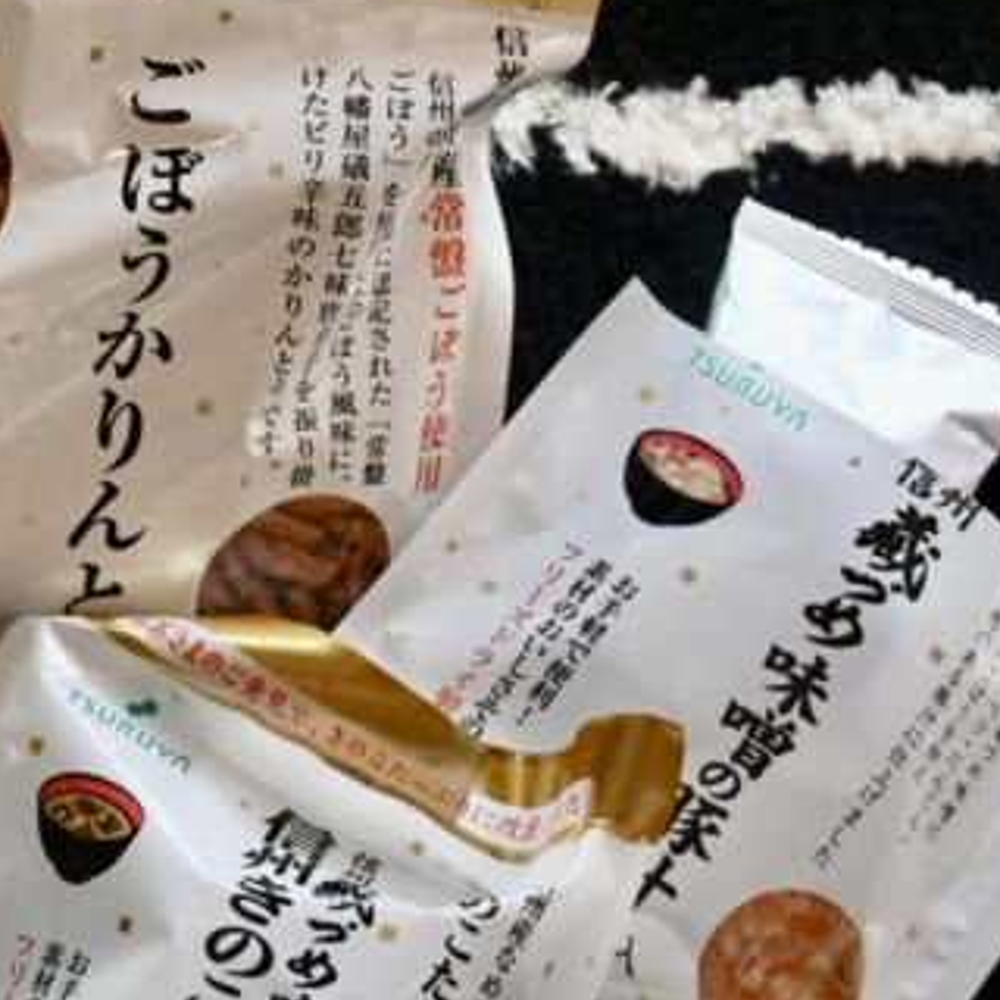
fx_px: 3584
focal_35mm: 110
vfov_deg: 15.9
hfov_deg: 15.2
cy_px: 398
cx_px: -247
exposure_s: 1/200
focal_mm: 27.5
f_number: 4.5
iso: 400
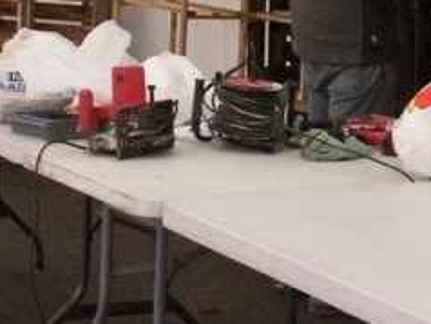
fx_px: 1757
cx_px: 226
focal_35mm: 141
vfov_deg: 10.5
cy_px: 78
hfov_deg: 14.0
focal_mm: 7.4
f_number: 3.2
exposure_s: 1/14.2
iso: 400
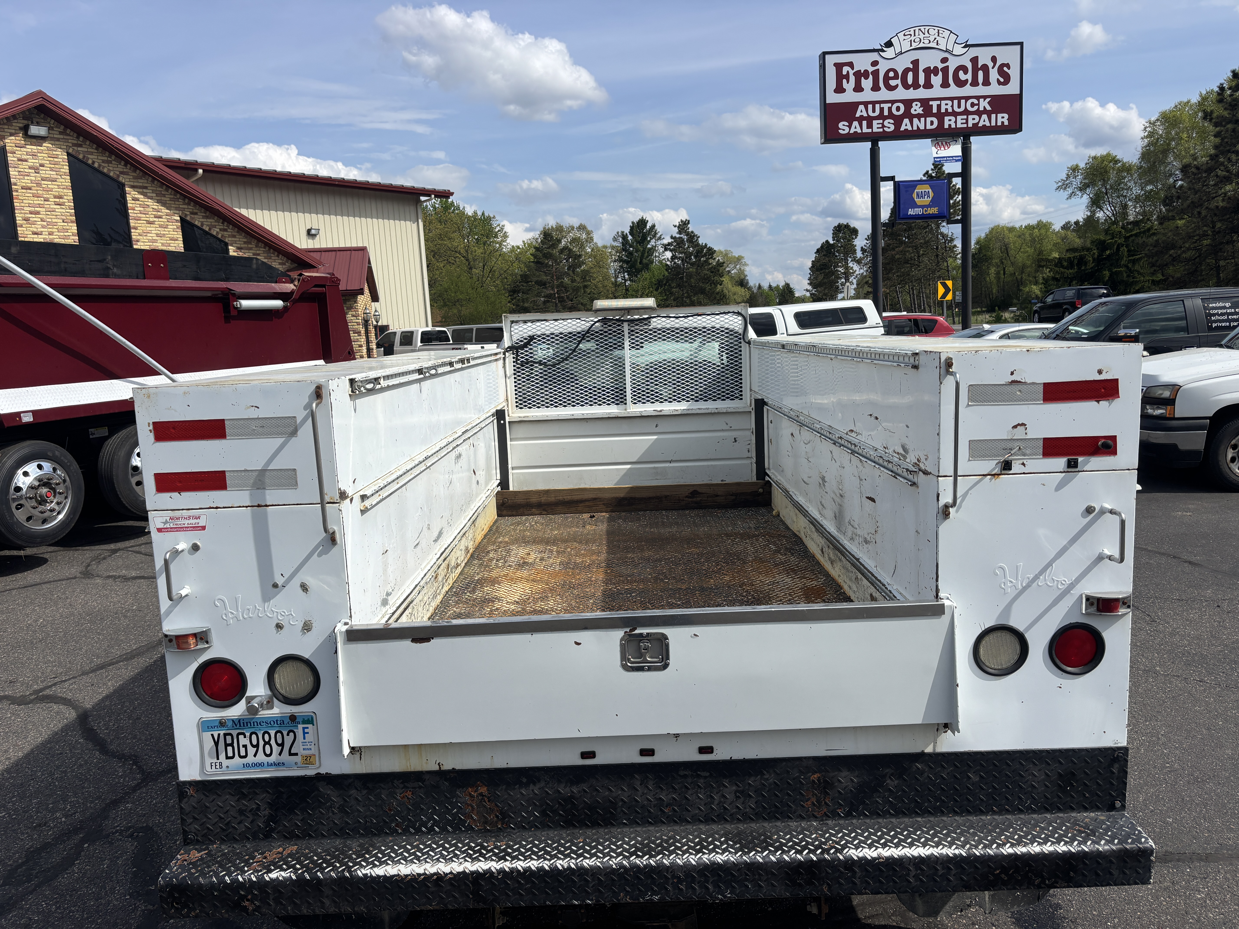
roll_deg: +3.1
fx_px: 931
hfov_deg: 67.3
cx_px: 620
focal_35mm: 26
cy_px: 464
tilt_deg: -6.7
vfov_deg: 53.1
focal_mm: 5.96
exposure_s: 1/4854
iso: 50
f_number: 1.6
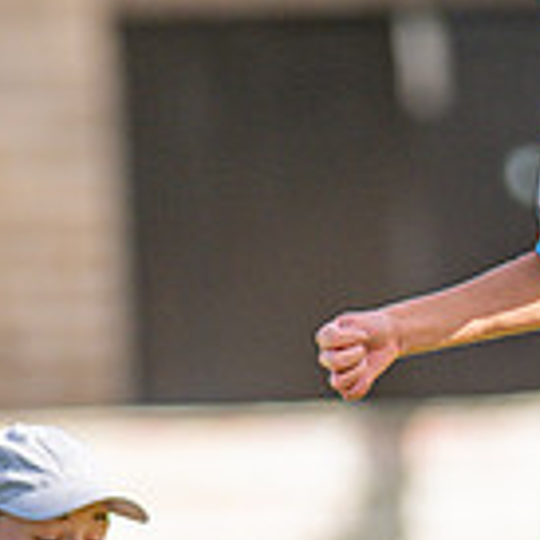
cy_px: 736
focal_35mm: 1490
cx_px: 175
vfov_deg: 1.2
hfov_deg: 1.2
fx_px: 26297
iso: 200
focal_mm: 300
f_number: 2.8
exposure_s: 1/3200
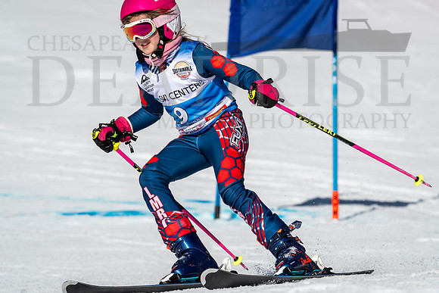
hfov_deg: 3.3
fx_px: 7605
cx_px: 228
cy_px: 149
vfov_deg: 2.2
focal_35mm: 624
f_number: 8
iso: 200
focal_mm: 400
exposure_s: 1/2000
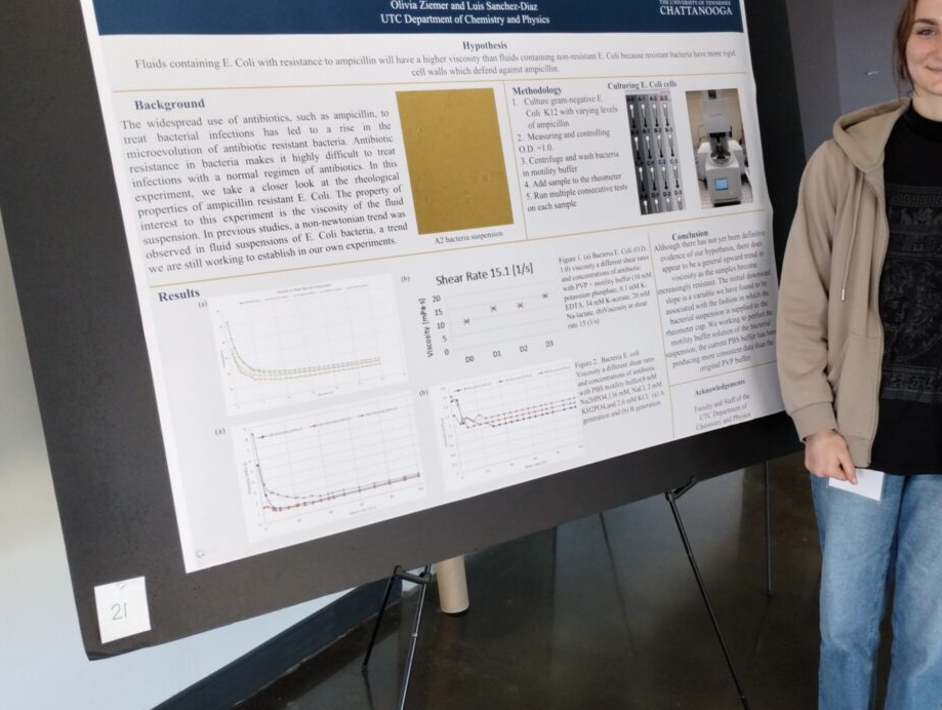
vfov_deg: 36.9
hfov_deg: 47.4
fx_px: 1063
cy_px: 370
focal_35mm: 39
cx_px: 580
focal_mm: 4.27
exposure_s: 1/60
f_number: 1.8
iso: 497
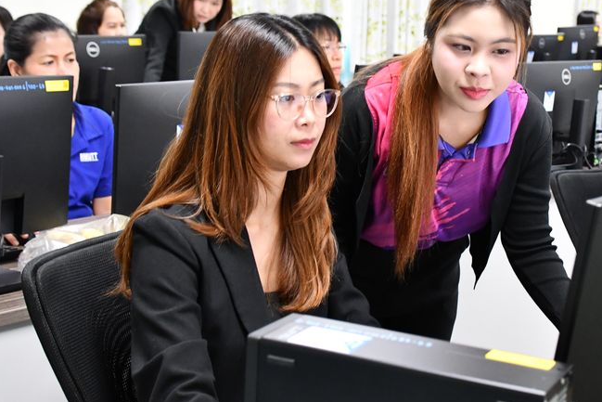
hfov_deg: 28.2
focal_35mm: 71
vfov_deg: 19.2
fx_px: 1187
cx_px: 412
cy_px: 145
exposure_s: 1/60
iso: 3200
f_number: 4
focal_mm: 30
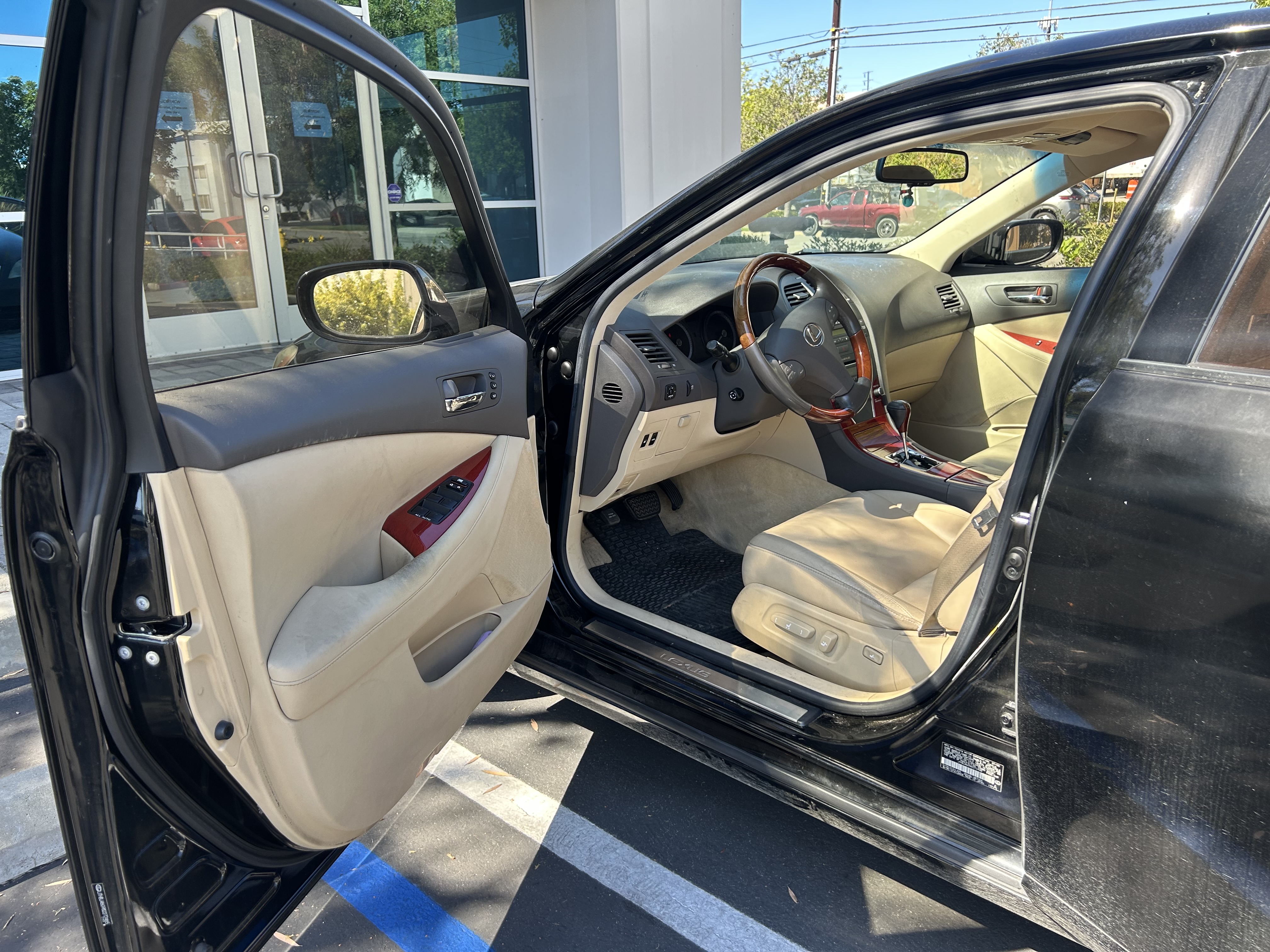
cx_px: 635
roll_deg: +1.3
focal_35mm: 26
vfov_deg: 53.1
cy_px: 476
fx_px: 954
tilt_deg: -16.3
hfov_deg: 67.3
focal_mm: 5.7
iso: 50
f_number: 1.5
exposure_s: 1/478
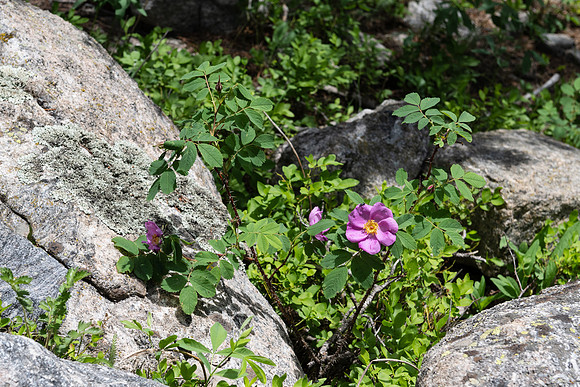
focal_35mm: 97
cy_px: 227
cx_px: 258
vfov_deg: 14.0
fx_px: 1570
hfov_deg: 20.9
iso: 360
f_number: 9
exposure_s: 1/400
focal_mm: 70
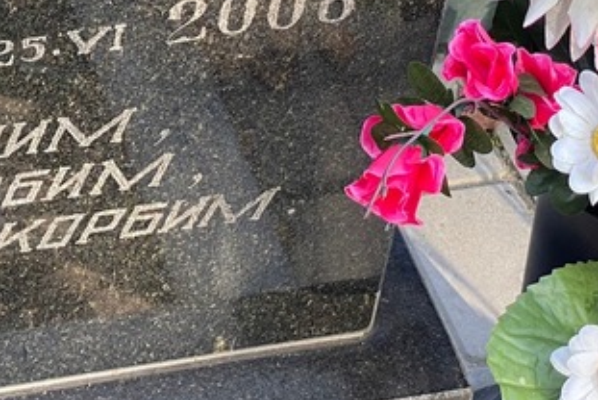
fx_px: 2311
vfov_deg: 9.8
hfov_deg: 14.4
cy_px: -69
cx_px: -44
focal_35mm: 139
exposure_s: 1/122
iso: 32
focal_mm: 6
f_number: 2
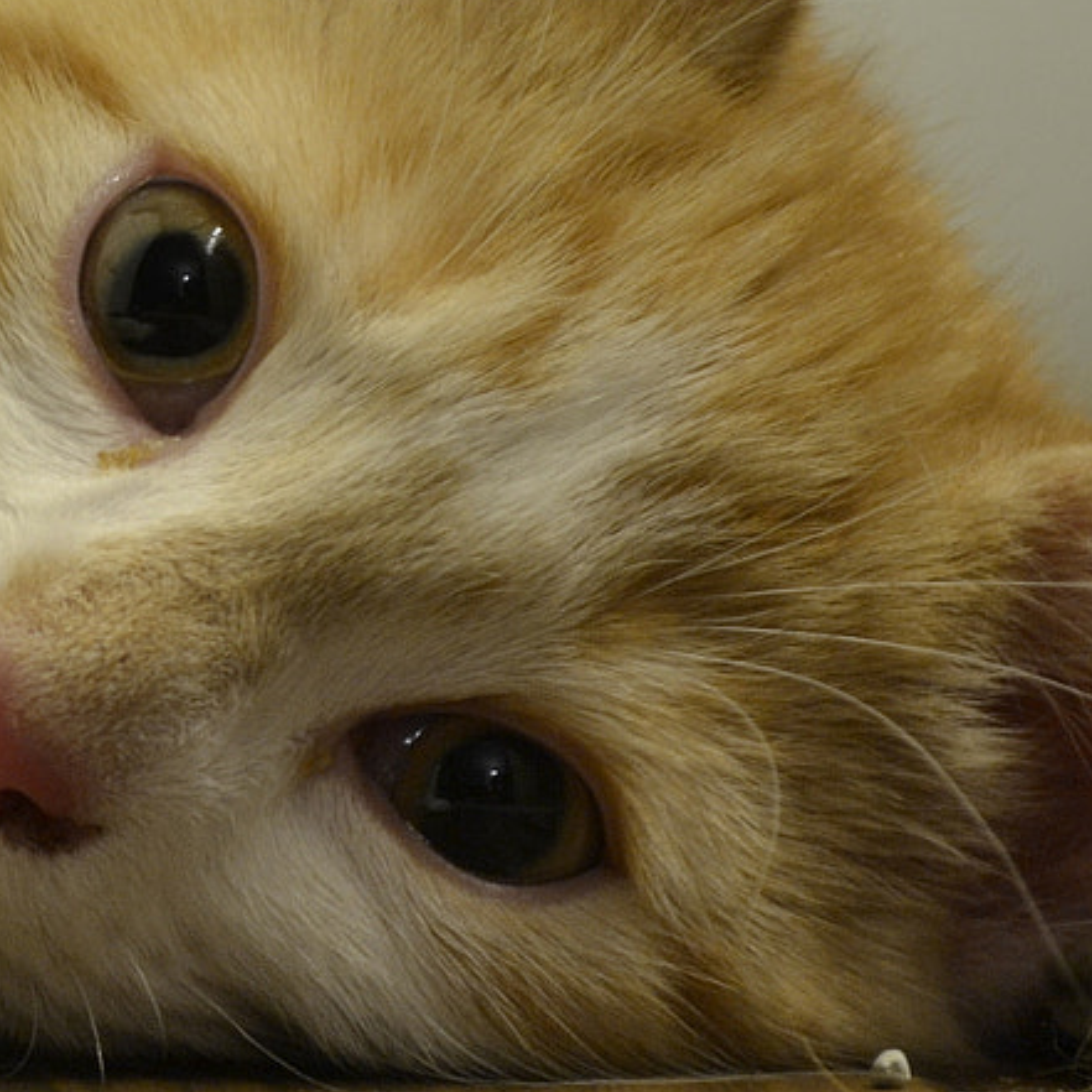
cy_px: 612
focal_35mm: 255
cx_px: -109
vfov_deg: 6.9
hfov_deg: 6.8
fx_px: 9085
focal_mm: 55
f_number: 5.6
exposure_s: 1/5
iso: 360
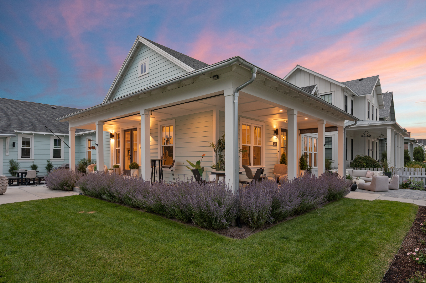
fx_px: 231
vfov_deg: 63.2
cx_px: 213
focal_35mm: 20
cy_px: 142
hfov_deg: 85.5
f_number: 7.1
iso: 500
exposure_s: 1/15
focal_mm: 19.5
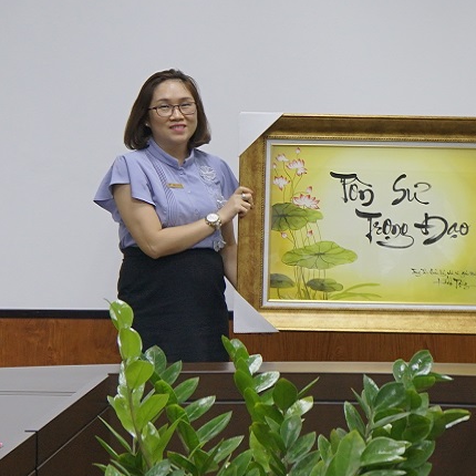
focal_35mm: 46
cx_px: 352
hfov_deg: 36.3
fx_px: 710
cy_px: 235
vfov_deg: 37.0
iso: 500
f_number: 4
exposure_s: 1/40
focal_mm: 23
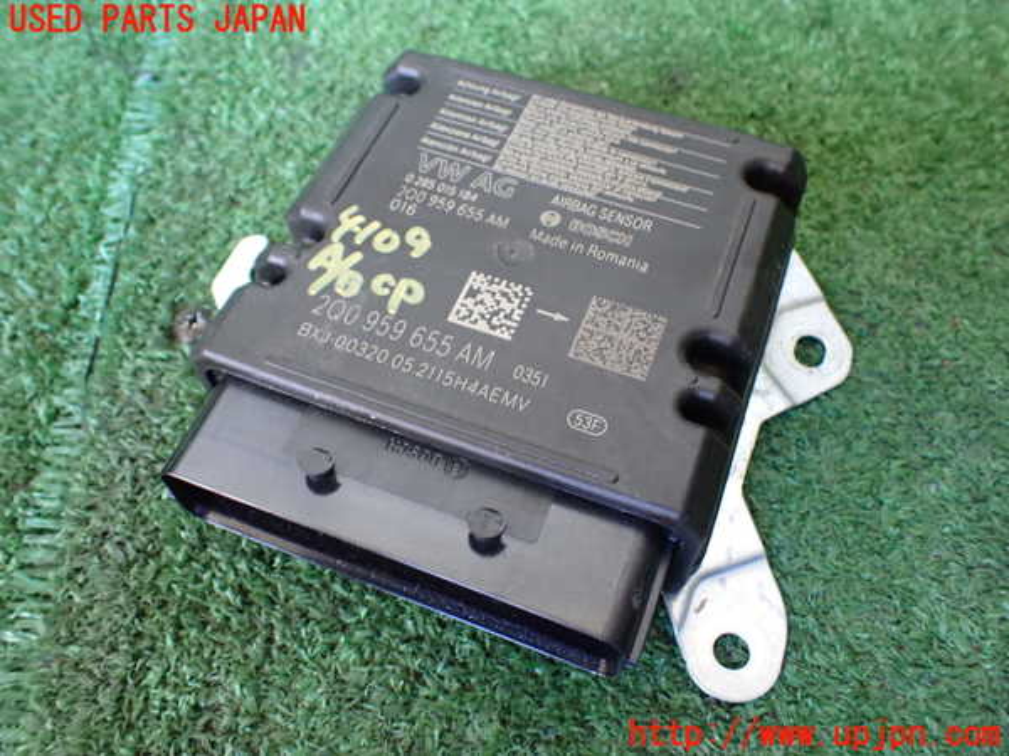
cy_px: 378
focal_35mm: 30
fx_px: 874
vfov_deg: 46.8
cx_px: 504
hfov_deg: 60.0
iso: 800
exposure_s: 1/60
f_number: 2.3
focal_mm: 5.4
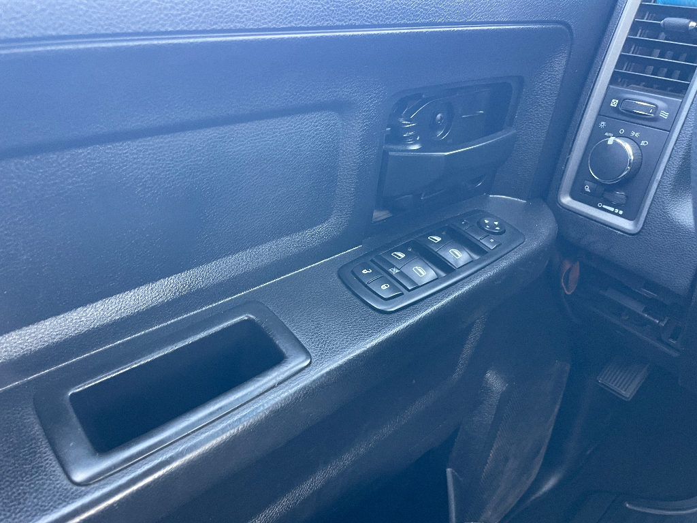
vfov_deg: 53.1
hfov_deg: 67.3
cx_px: 348
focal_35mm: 26
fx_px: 524
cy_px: 262
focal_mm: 4.2
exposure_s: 1/82
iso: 125
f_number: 1.6
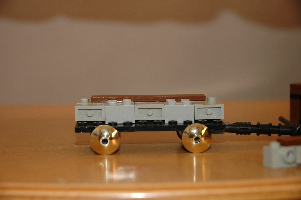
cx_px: 150
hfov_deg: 19.5
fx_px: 877
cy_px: 100
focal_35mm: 105
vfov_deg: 13.0
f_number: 4.5
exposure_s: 1/60
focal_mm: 70
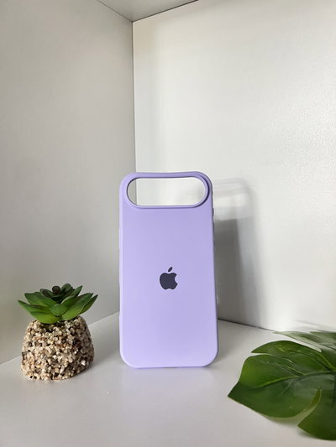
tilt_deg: -6.6
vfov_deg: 67.3
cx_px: 168
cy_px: 224
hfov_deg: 53.1
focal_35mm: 26
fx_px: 336
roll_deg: +1.9
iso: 500
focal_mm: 5.7
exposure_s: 1/53
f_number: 1.5
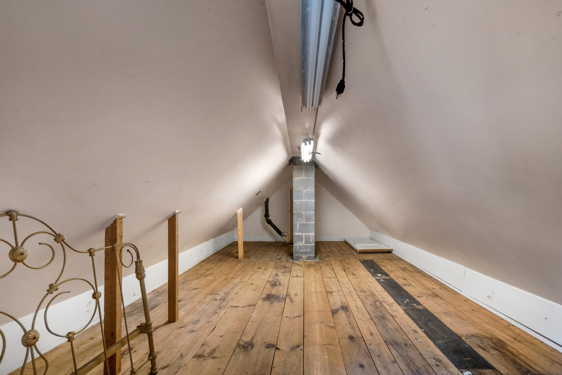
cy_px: 188
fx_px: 250
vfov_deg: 73.7
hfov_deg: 96.7
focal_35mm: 16
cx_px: 281
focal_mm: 16
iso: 2500
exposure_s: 1/30
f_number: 5.6
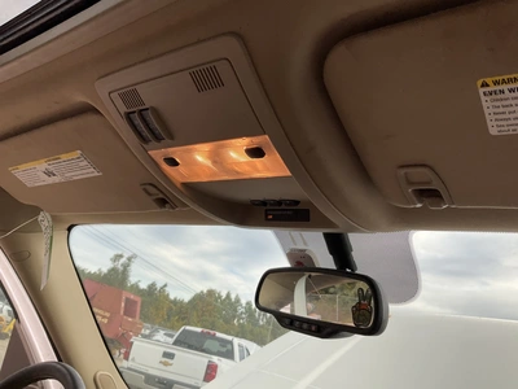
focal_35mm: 29
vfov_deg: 48.2
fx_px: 434
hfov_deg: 61.7
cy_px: 194
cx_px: 259
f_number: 1.8
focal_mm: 3
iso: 25
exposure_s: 1/358
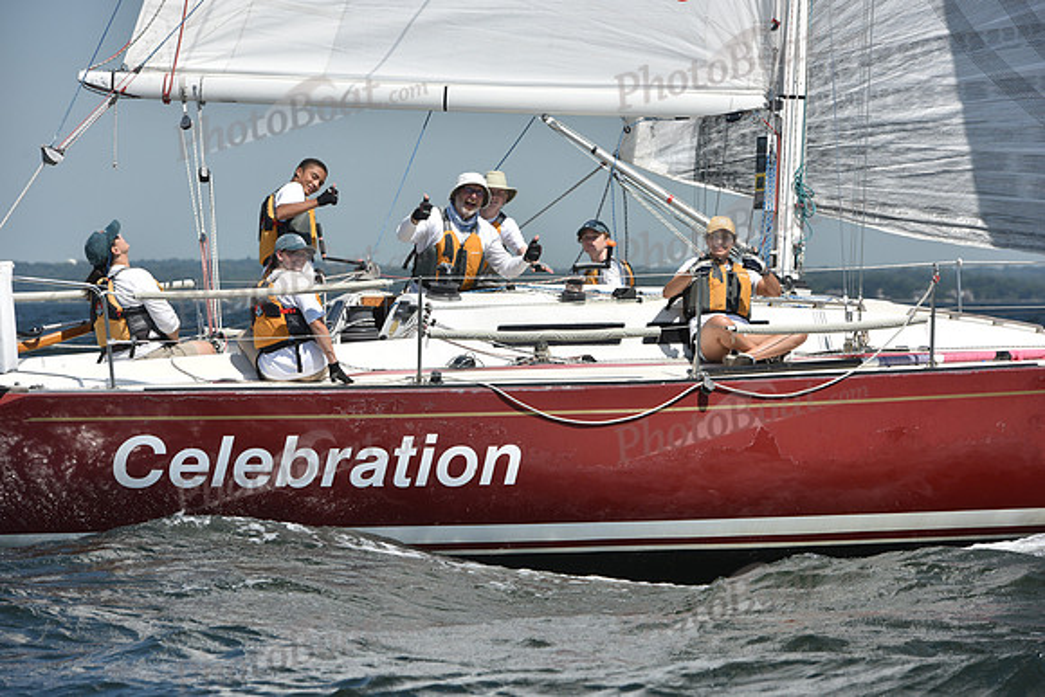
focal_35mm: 170
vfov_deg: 8.1
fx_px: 4936
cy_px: 348
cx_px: 522
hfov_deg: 12.1
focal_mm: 170
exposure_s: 1/1250
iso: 250
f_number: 9
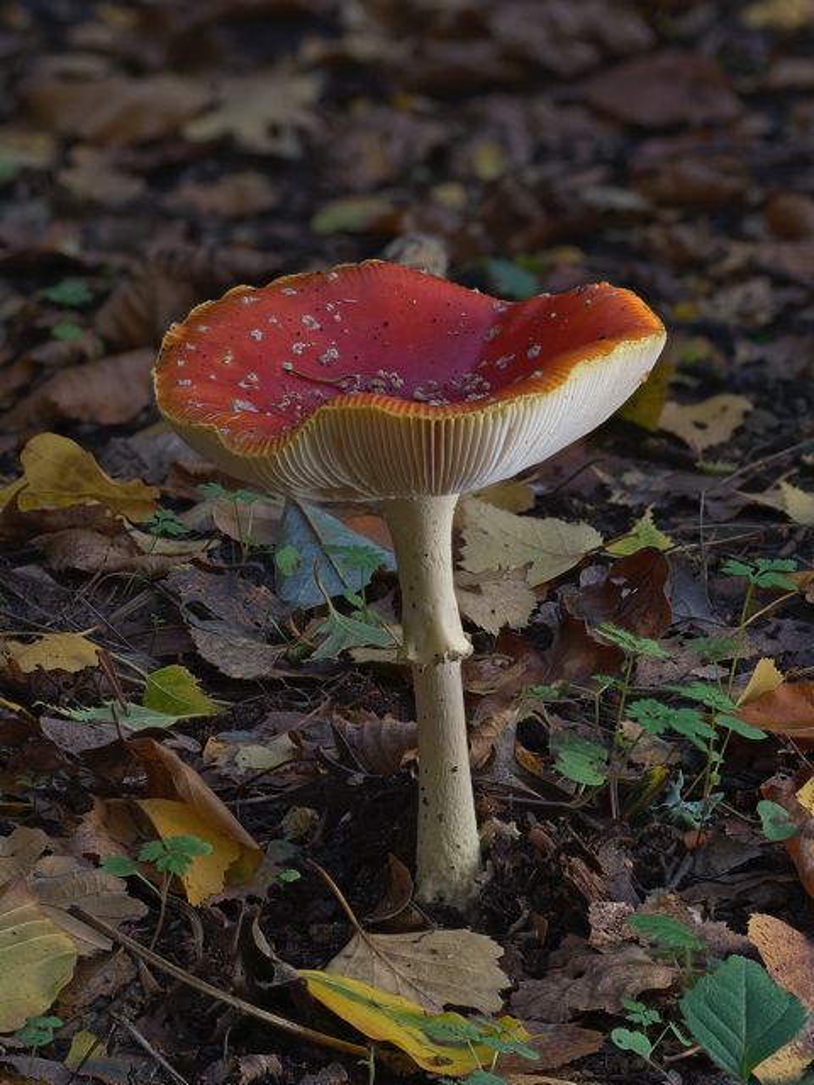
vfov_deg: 16.4
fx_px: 3762
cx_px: 407
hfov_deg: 12.3
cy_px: 542
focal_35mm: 120
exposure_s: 1/20
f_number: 5.6
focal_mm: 60
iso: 200
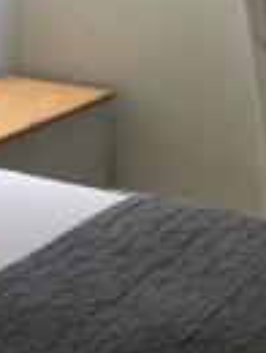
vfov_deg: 18.5
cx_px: 323
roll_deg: -2.5
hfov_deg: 13.8
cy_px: 20
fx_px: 1062
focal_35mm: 104
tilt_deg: -10.4
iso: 160
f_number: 2.4
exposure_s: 1/33
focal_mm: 3.3
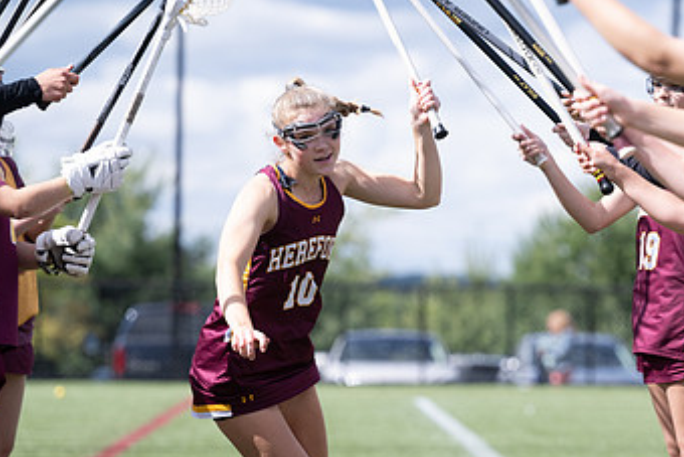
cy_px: 228
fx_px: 4695
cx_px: 424
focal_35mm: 247
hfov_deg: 8.3
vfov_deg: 5.6
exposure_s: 1/2000
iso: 280
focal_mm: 145
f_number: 3.5
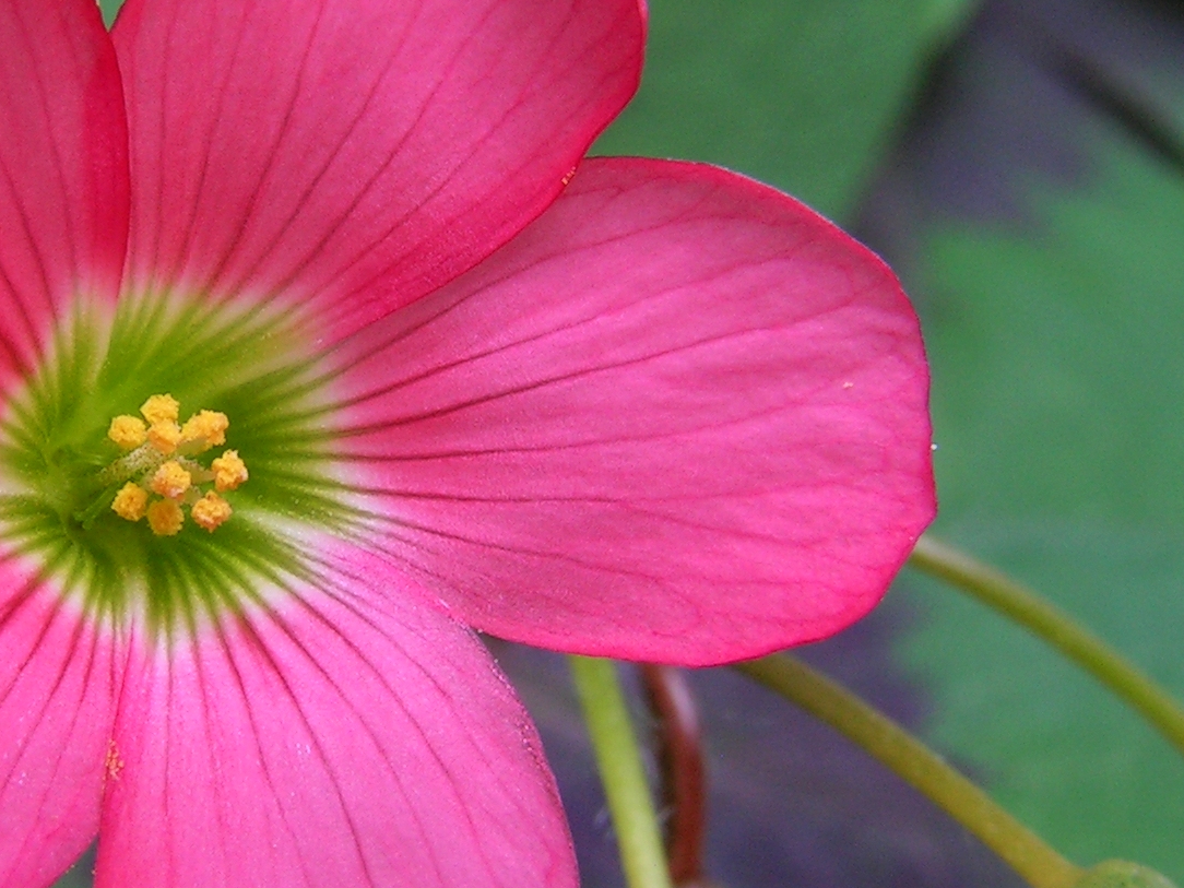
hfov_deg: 16.4
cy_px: 540
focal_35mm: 119
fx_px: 4070
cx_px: 218
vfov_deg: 12.4
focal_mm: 10.6
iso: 100
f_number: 8
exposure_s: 1/8
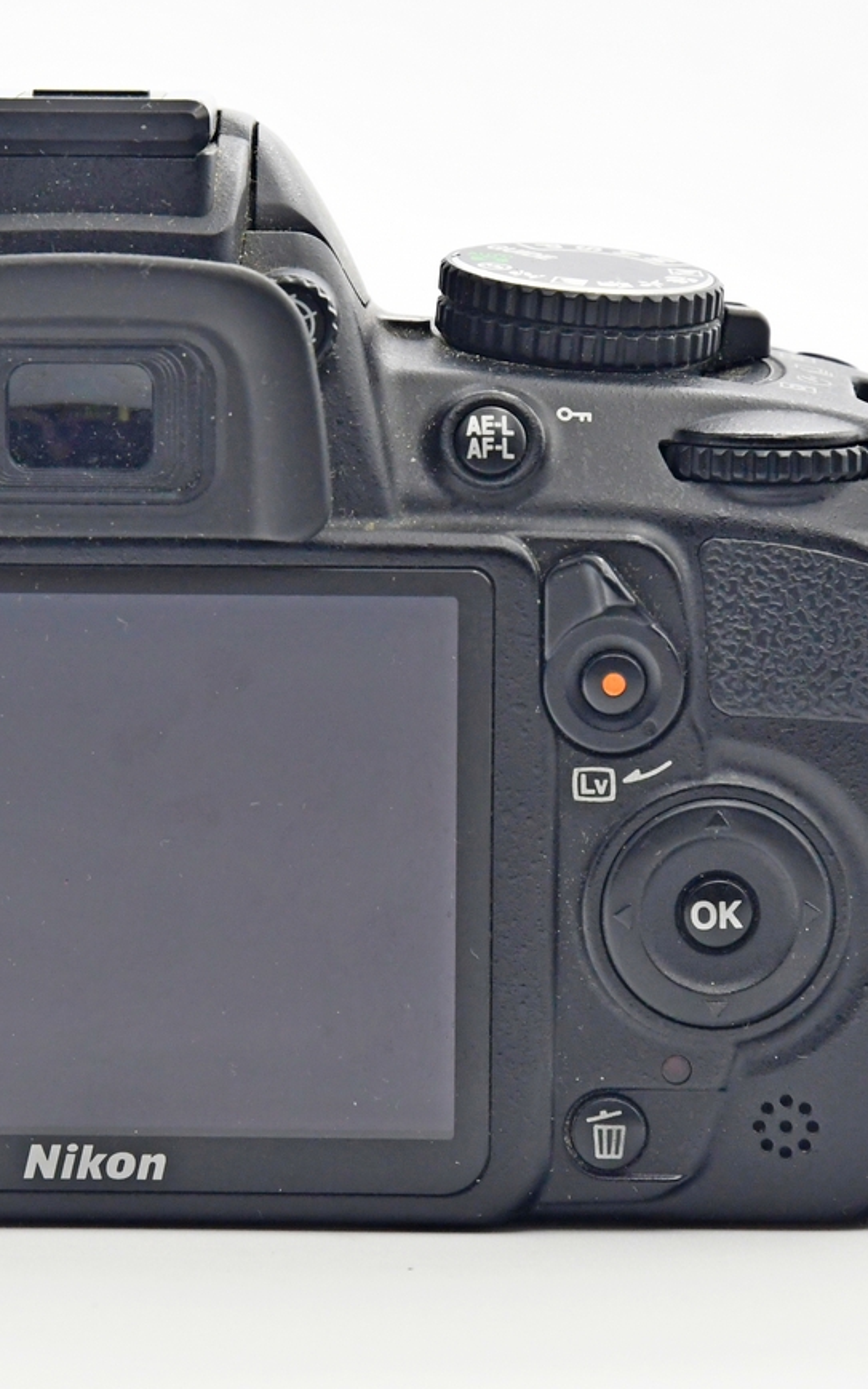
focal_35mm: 197
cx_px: 275
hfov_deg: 6.7
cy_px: 676
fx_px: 7458
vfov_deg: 10.6
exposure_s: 1/125
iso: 1250
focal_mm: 75
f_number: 8
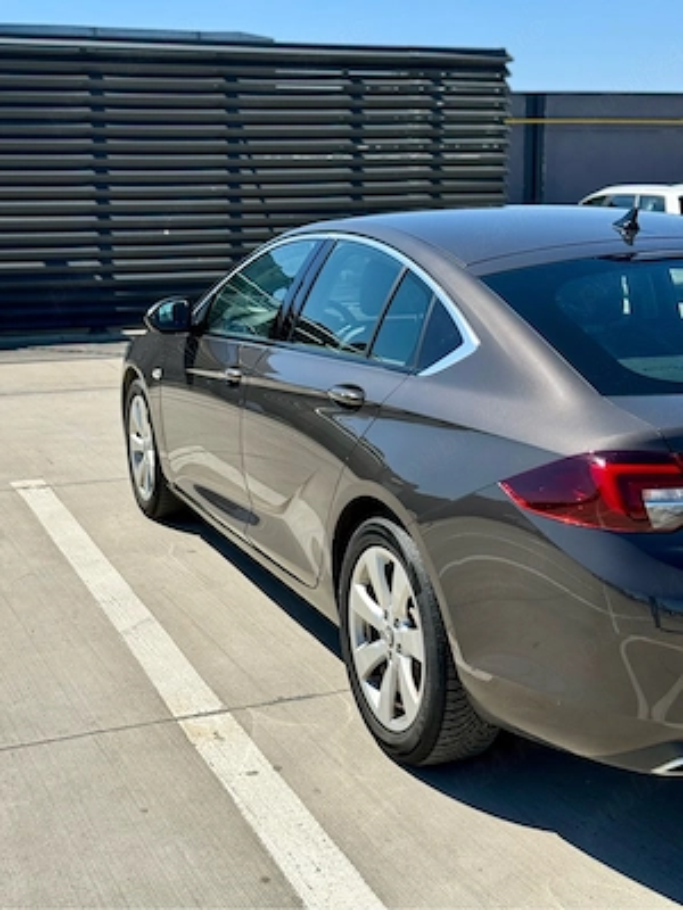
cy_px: 455
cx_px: 342
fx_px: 1263
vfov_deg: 39.7
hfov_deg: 30.3
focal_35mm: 48
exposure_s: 1/5587
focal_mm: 6.76
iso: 80
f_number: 1.78
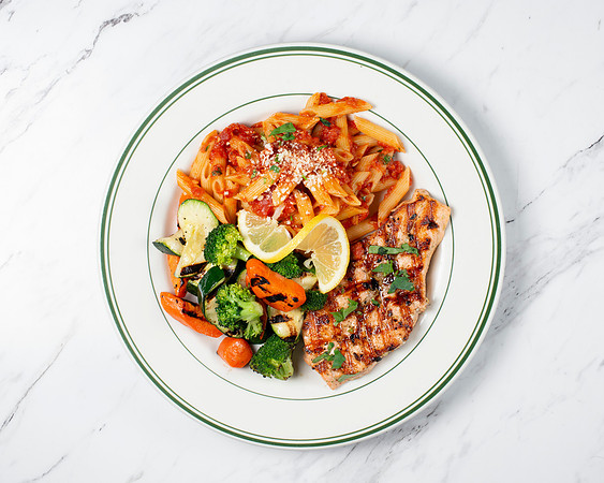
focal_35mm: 66
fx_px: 1176
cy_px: 211
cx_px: 300
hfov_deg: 28.8
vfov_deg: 23.2
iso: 200
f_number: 8
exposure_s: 1/200
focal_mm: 50
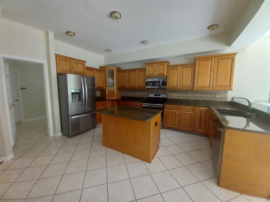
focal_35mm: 13
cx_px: 135
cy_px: 101
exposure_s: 1/60
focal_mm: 1.13
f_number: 2.2
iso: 125
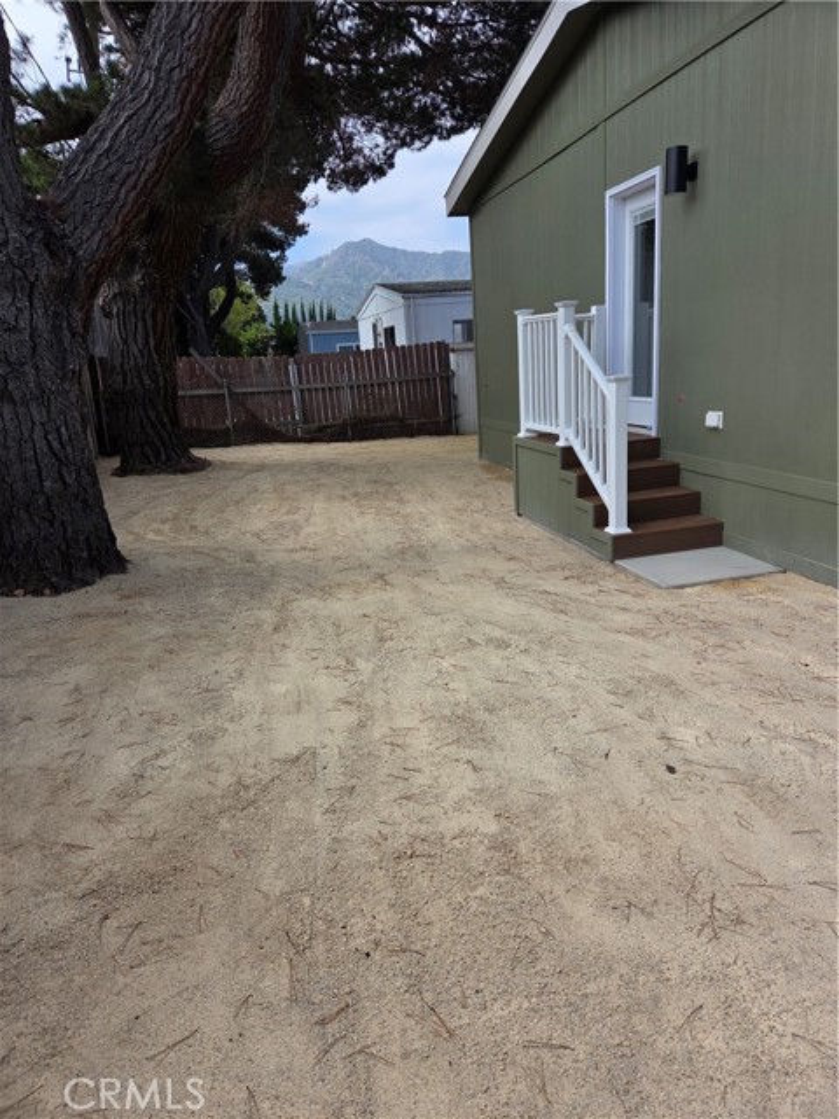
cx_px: 420
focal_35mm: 23
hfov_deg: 58.9
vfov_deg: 73.9
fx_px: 743
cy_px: 560
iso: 80
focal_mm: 5.4
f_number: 1.8
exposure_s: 1/3399
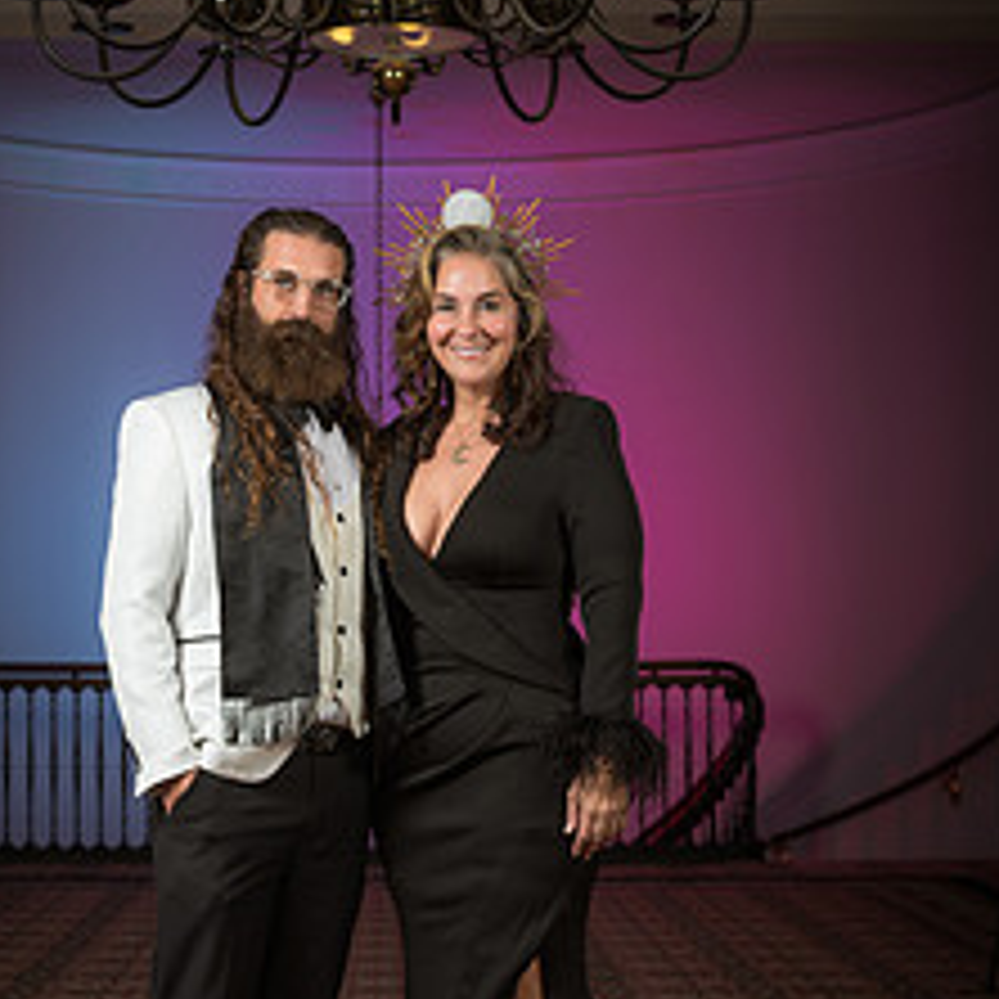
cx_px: 364
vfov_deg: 20.2
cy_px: 472
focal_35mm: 86
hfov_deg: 20.1
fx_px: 2808
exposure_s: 1/160
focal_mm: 50
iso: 100
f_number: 5.6
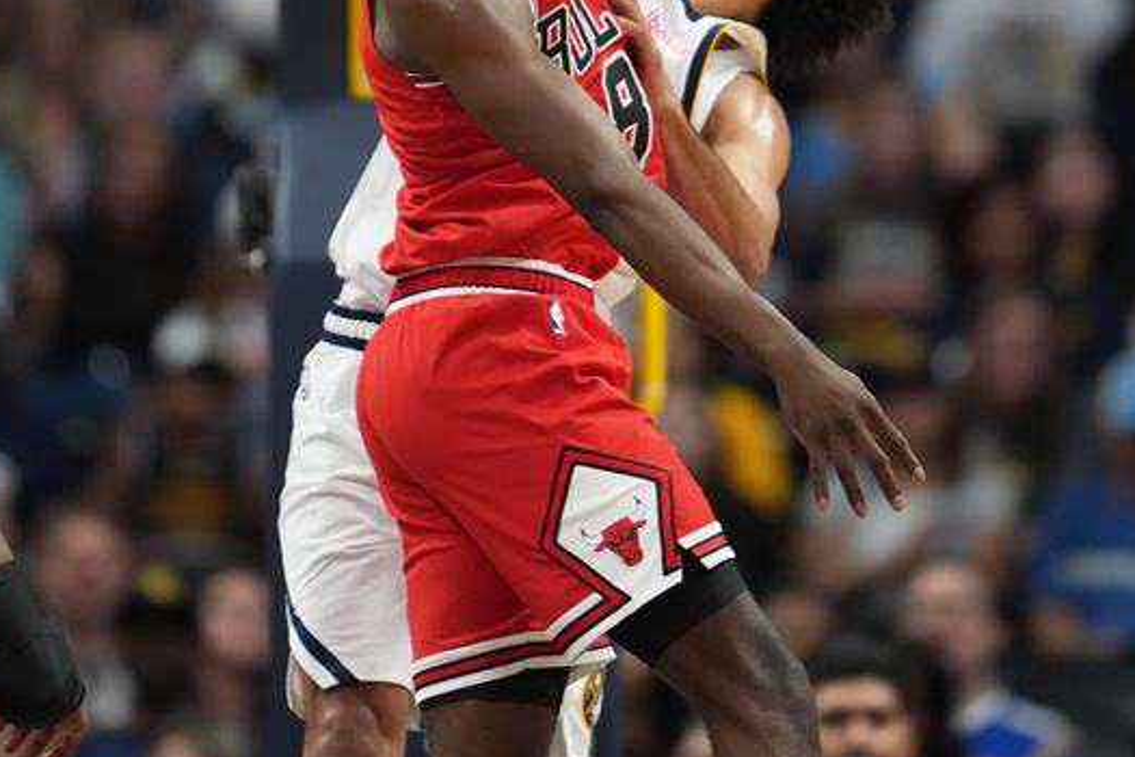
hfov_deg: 2.6
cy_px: 97
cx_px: 564
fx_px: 24590
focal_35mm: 780
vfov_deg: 1.8
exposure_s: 1/1600
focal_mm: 400
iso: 5000
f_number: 2.8
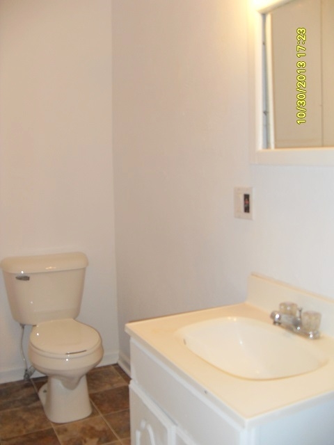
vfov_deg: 54.0
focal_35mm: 34
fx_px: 437
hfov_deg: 41.8
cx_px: 167
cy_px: 222
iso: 100
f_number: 2.8
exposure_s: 1/45
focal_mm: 6.3
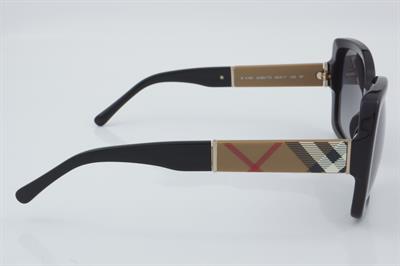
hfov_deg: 27.0
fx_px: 833
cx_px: 200
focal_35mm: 75
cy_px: 133
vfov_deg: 18.2
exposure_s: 1/4
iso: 100
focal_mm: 50
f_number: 32
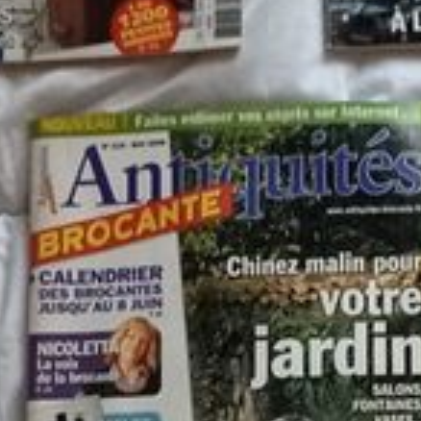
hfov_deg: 10.2
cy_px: 490
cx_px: 464
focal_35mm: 170
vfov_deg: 10.1
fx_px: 2339
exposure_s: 1/33.3
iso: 1081
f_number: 2.2
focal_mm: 3.46
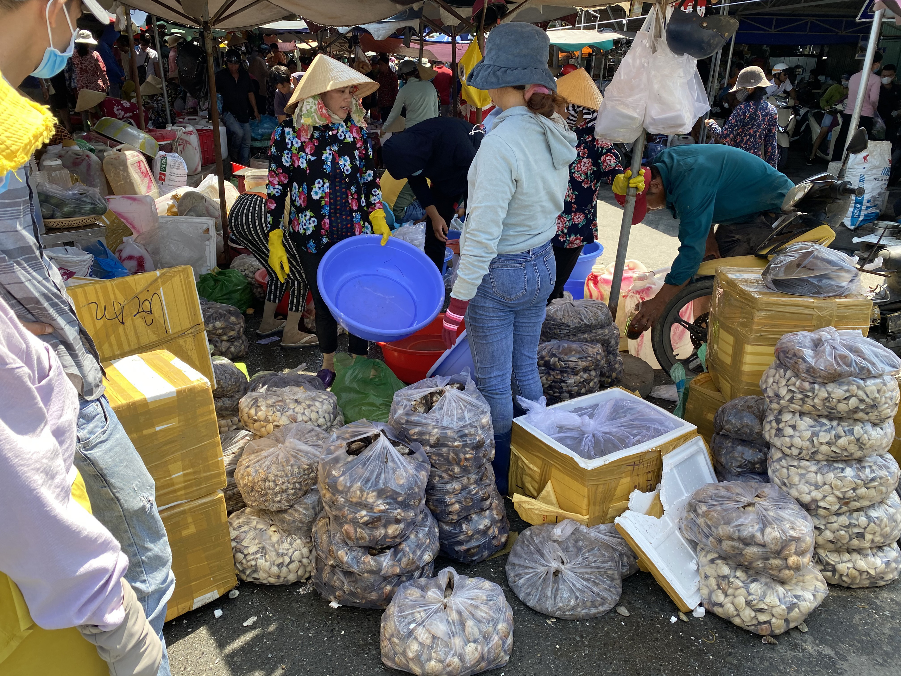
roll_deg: +0.1
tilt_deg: -19.9
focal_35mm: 26
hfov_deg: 67.3
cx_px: 450
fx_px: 677
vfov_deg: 53.1
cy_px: 338
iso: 32
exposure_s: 1/463
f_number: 1.8
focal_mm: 4.25
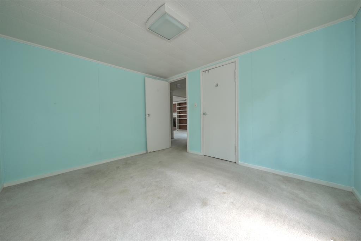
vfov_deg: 85.4
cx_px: 180
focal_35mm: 13
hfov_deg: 108.3
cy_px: 120
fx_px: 130
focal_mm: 13
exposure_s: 1/1.25
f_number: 9
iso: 100
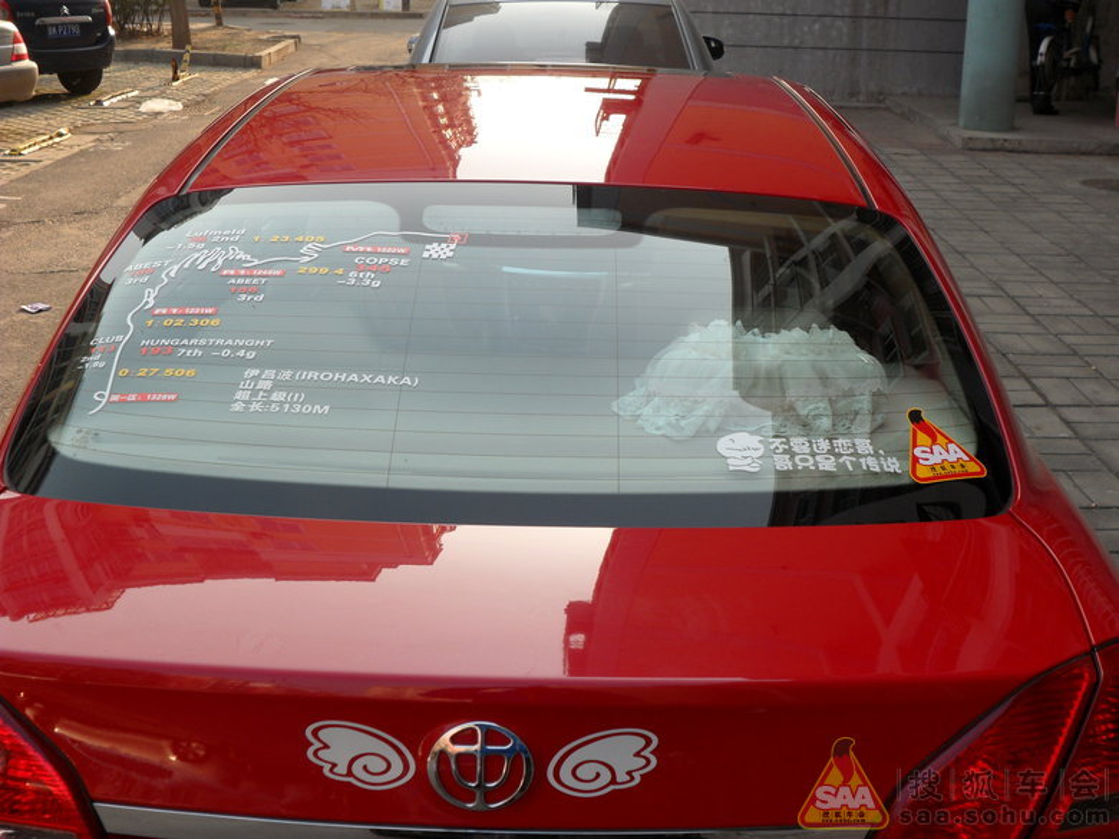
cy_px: 420
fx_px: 1422
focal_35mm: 44
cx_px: 560
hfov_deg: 42.9
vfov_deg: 32.9
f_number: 4.5
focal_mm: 7.8
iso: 80
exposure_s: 1/125
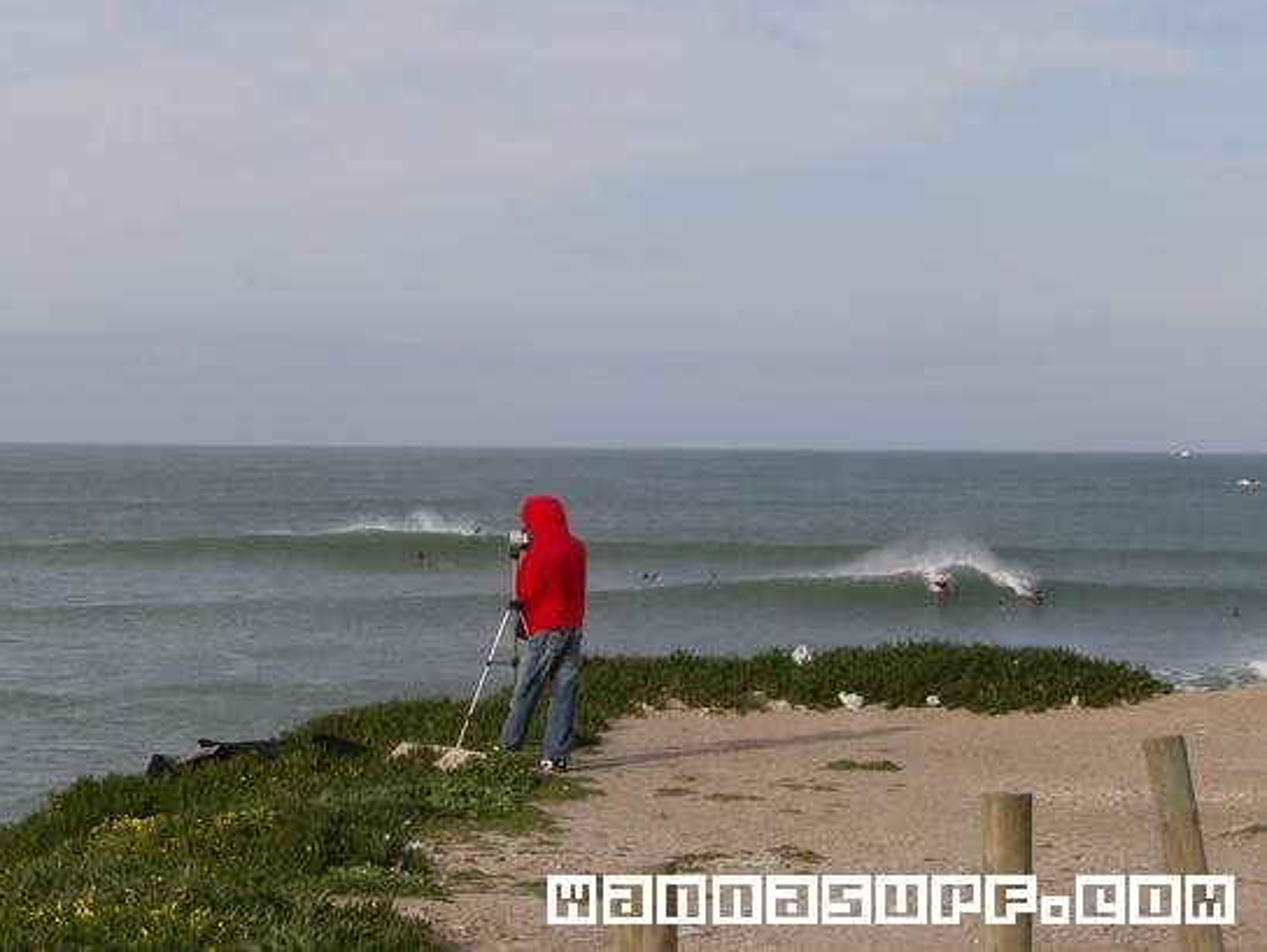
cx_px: 632
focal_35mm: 109
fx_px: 3993
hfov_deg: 18.0
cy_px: 474
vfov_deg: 13.6
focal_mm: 18
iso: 100
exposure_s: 1/348
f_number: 7.8
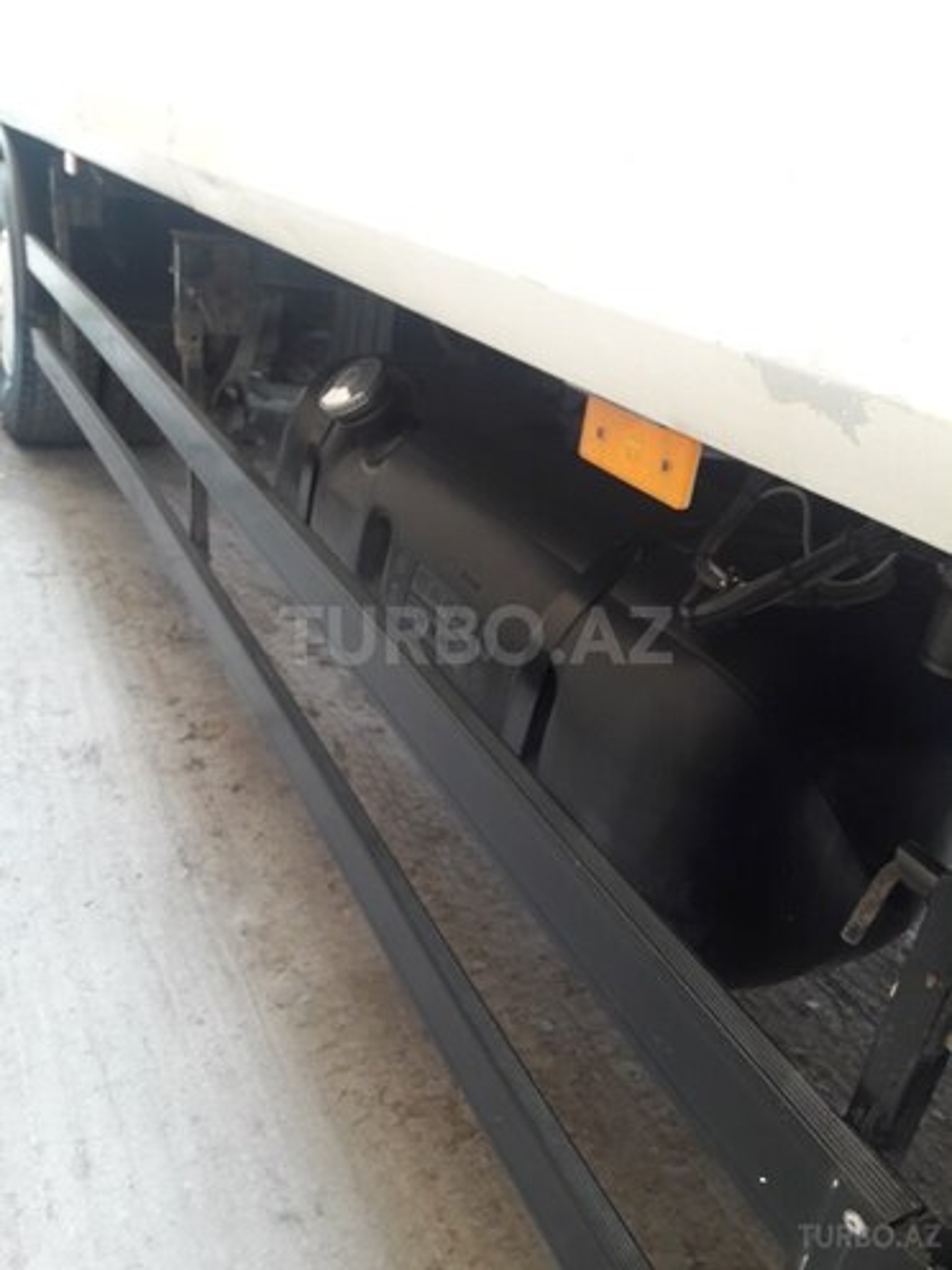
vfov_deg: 63.4
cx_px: 476
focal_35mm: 28
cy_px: 635
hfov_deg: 49.7
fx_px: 1027
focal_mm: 3.7
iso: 64
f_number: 1.9
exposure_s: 1/33
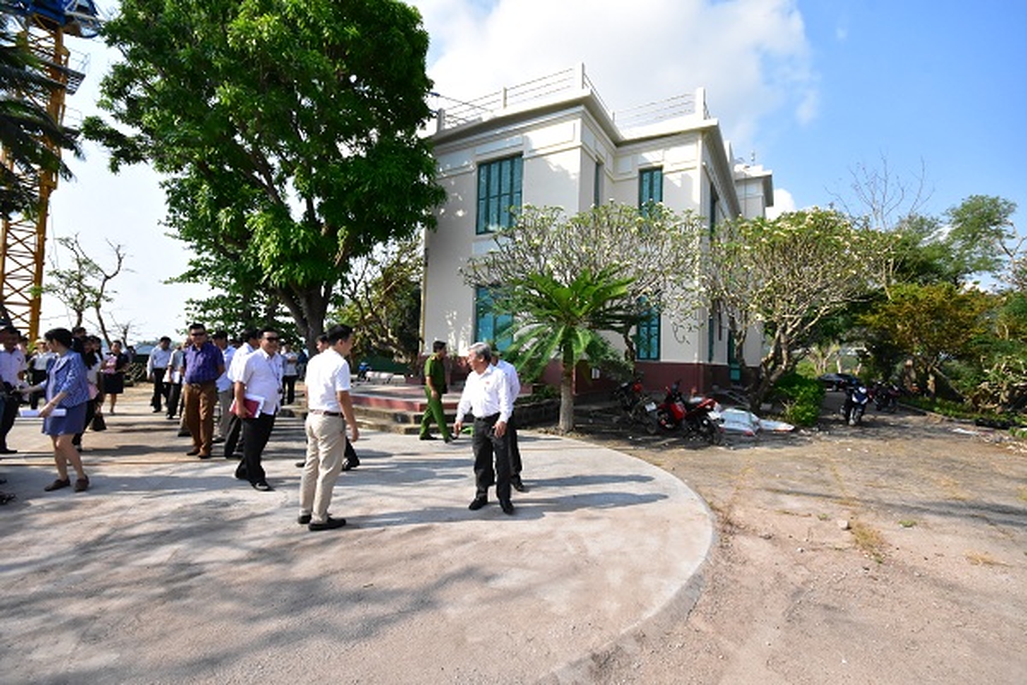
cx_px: 514
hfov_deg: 100.4
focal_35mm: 15
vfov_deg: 77.3
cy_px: 342
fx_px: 428
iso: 4000
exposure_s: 1/6400
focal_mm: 10
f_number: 8
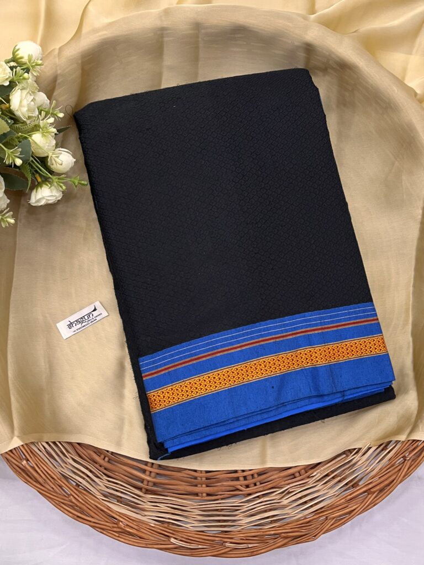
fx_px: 425
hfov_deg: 53.1
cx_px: 212
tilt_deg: -79.7
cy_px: 282
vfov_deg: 67.3
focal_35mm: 26
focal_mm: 5.1
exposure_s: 1/50
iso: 125
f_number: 1.6
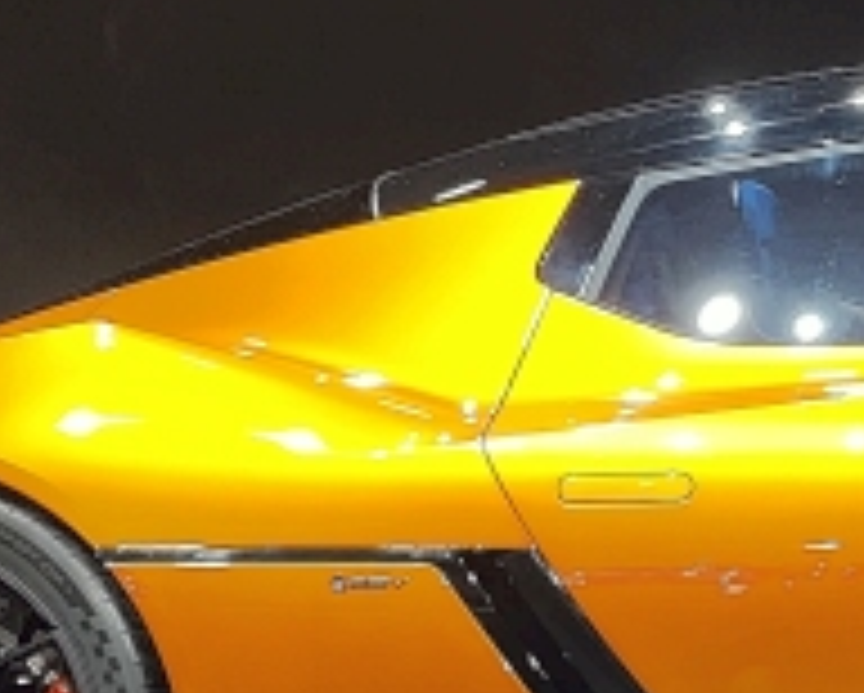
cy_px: 418
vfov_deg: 13.1
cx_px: 1161
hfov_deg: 15.4
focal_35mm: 118
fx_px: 3020
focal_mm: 6.06
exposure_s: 1/56
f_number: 1.8
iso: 64
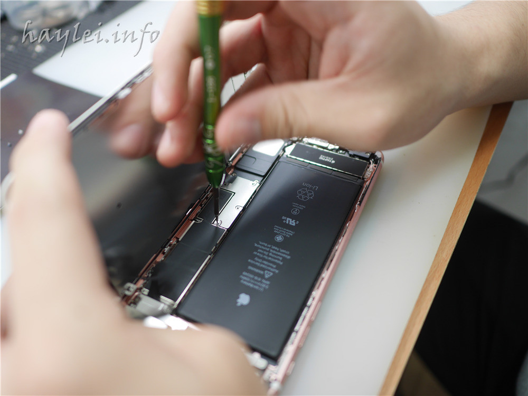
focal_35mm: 30
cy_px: 198
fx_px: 458
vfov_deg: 46.8
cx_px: 264
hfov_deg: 60.0
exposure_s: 1/60
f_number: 1.7
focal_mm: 15
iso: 200
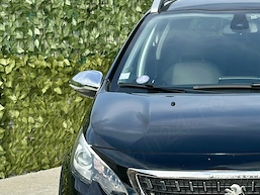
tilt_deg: -10.5
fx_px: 842
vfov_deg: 13.2
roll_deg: +1.1
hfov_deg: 17.3
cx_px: 231
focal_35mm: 112
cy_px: 153
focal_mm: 6.86
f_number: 1.78
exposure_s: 1/2304
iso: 100
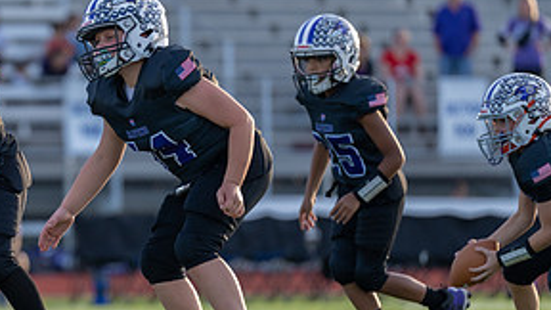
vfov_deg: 2.7
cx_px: 11
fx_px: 6648
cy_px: 166
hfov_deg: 4.7
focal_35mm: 455
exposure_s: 1/1250
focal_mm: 200
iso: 250
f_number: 2.8
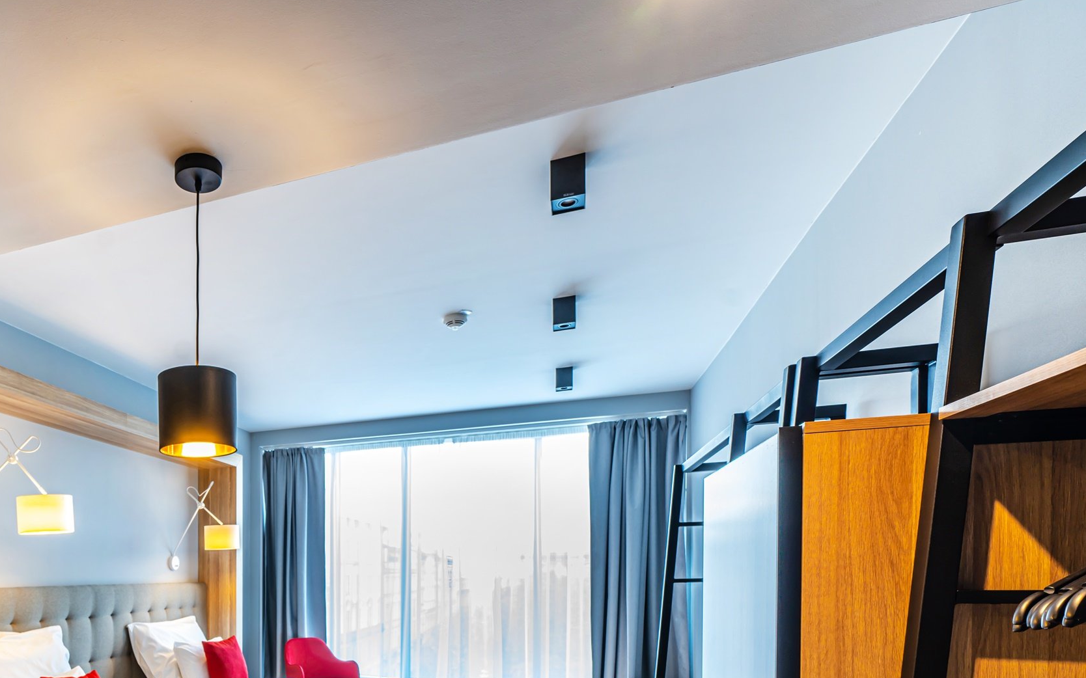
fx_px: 651
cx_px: 286
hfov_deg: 74.6
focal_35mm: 22
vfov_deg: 49.8
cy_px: 593
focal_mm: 12
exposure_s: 1/2.5
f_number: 8
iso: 100
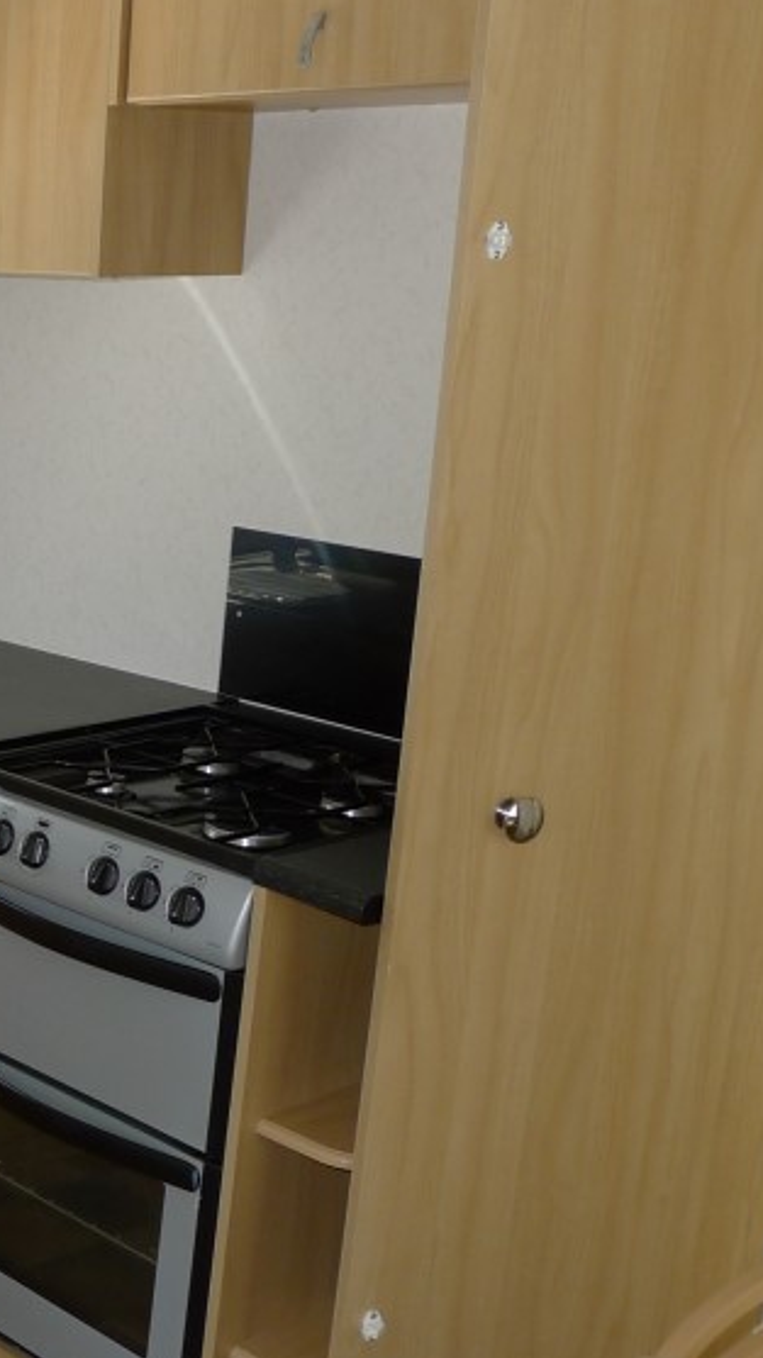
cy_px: 712
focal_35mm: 52
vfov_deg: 39.9
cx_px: -384
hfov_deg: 19.9
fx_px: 1872
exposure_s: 1/400
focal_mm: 5.1
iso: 100
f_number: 2.8
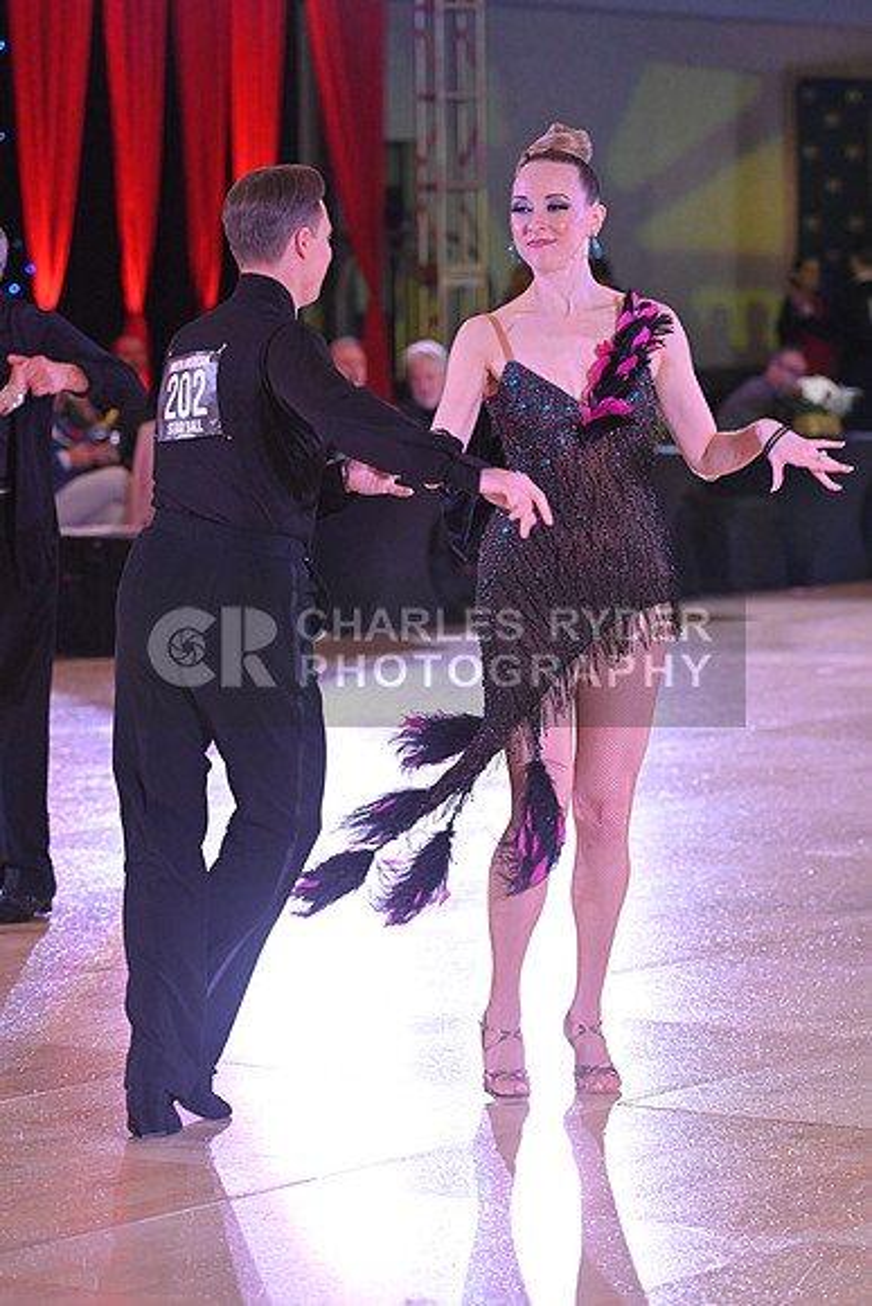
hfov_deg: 10.2
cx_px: 436
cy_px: 653
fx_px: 4902
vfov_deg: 15.2
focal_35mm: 135
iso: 3200
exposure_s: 1/320
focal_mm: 135
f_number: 5
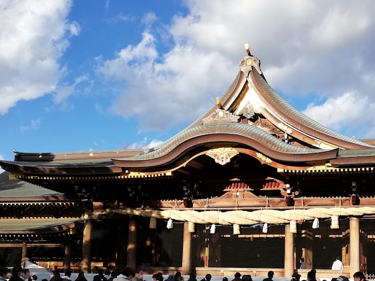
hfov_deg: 44.0
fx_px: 455
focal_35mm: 42
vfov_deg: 33.6
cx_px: 256
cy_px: 214
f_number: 2.2
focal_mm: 3.81
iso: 50
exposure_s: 1/661
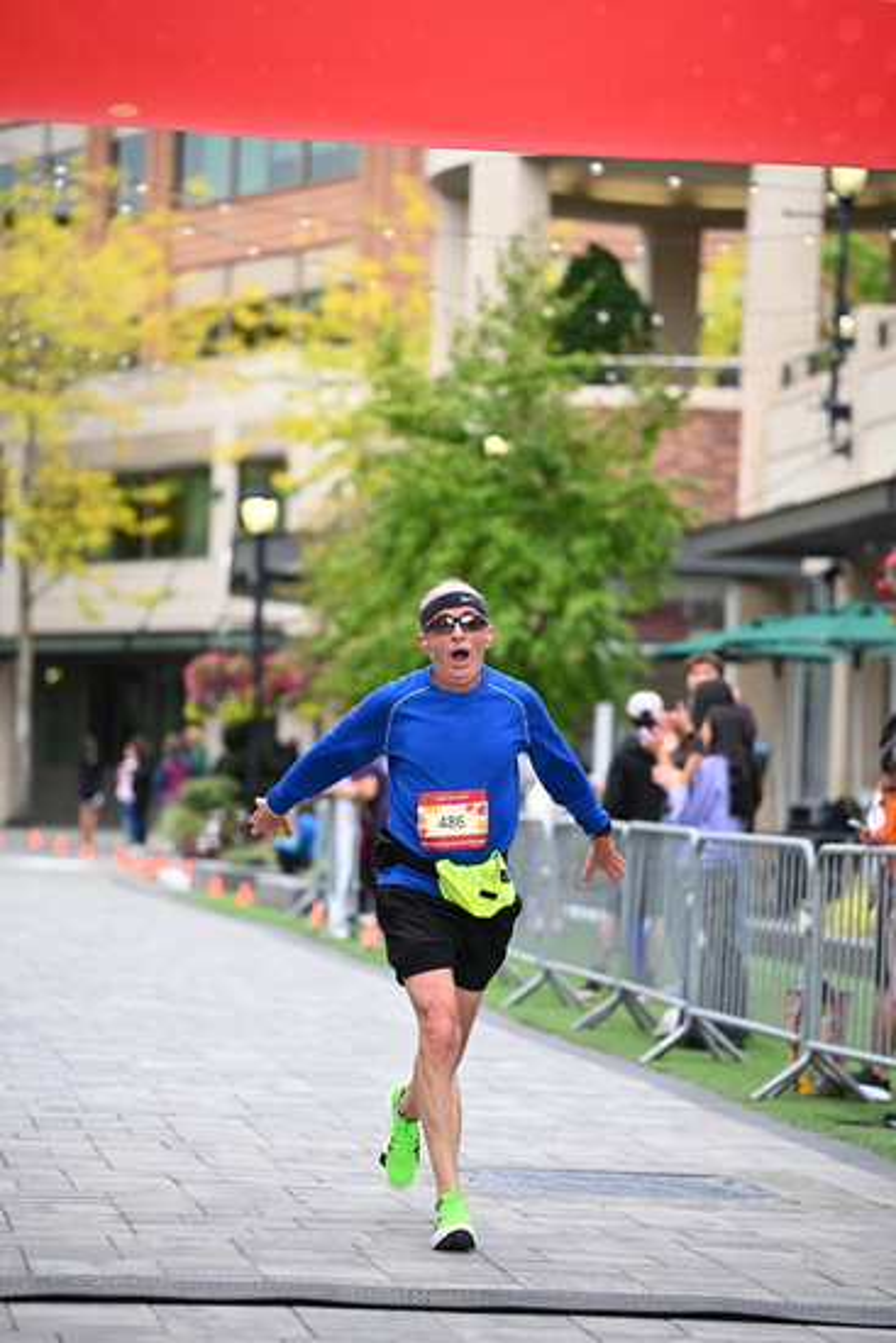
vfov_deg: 17.1
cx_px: 448
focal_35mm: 120
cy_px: 672
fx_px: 4477
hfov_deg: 11.4
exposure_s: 1/2000
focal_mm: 120
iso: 800
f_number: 2.8
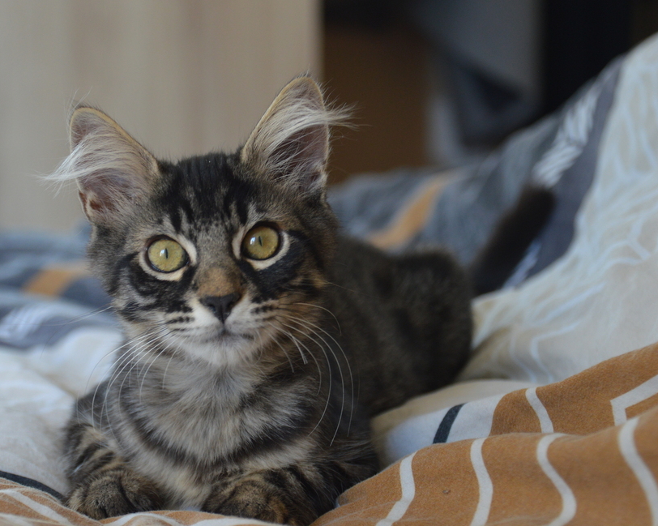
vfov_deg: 14.8
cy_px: 284
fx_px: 2025
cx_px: 184
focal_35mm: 104
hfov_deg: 18.4
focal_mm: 50
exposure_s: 1/40
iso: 400
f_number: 3.8
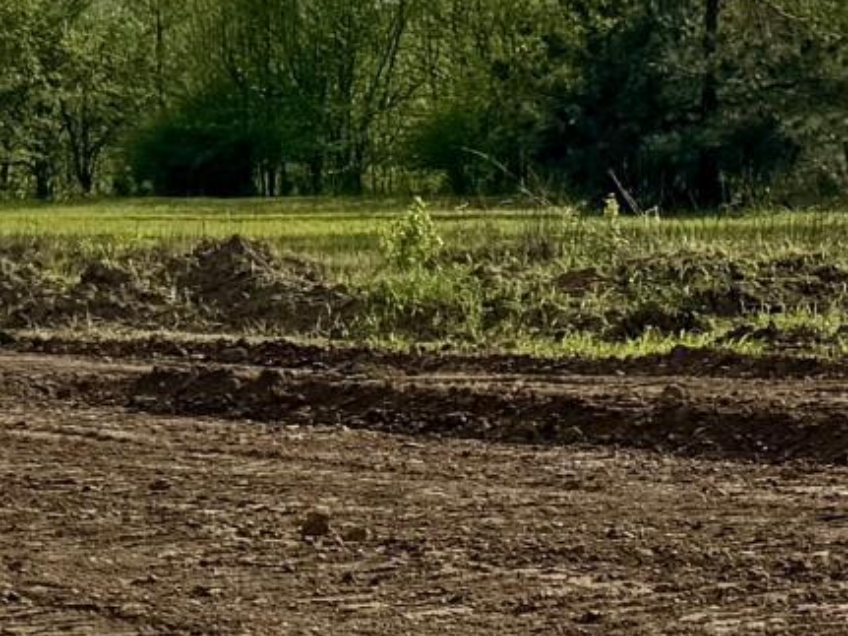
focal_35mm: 167
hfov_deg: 10.2
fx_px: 4090
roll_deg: +1.1
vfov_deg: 8.8
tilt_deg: +2.5
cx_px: 2099
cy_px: -6
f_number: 1.78
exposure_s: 1/11905
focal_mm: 6.76
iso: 80
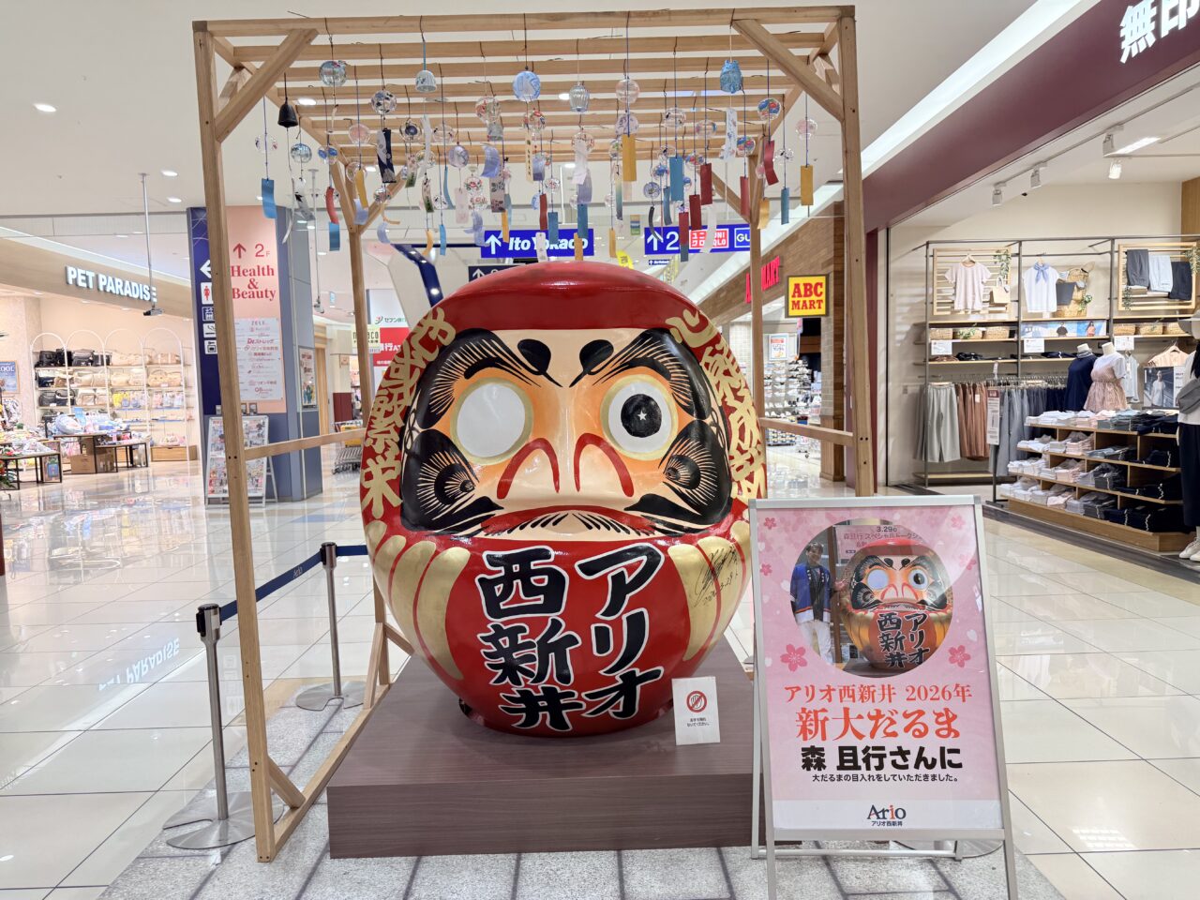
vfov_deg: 56.8
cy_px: 450
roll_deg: +1.4
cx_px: 600
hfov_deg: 71.6
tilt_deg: -3.1
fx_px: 832
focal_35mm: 24
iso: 64
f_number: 1.78
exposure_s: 1/100
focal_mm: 6.76
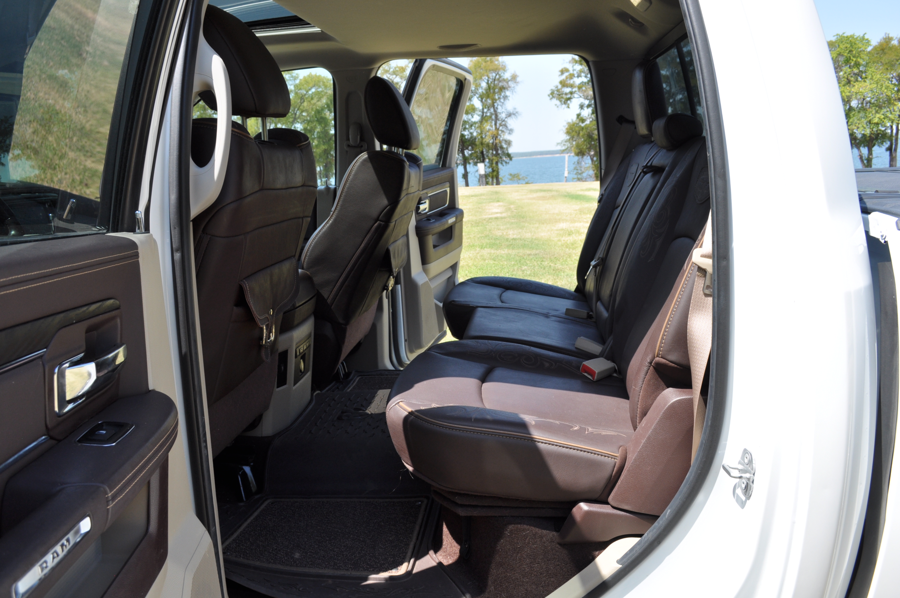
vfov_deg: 47.8
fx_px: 674
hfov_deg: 67.4
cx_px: 450
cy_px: 299
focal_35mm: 27
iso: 200
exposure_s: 1/200
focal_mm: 18
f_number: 7.1
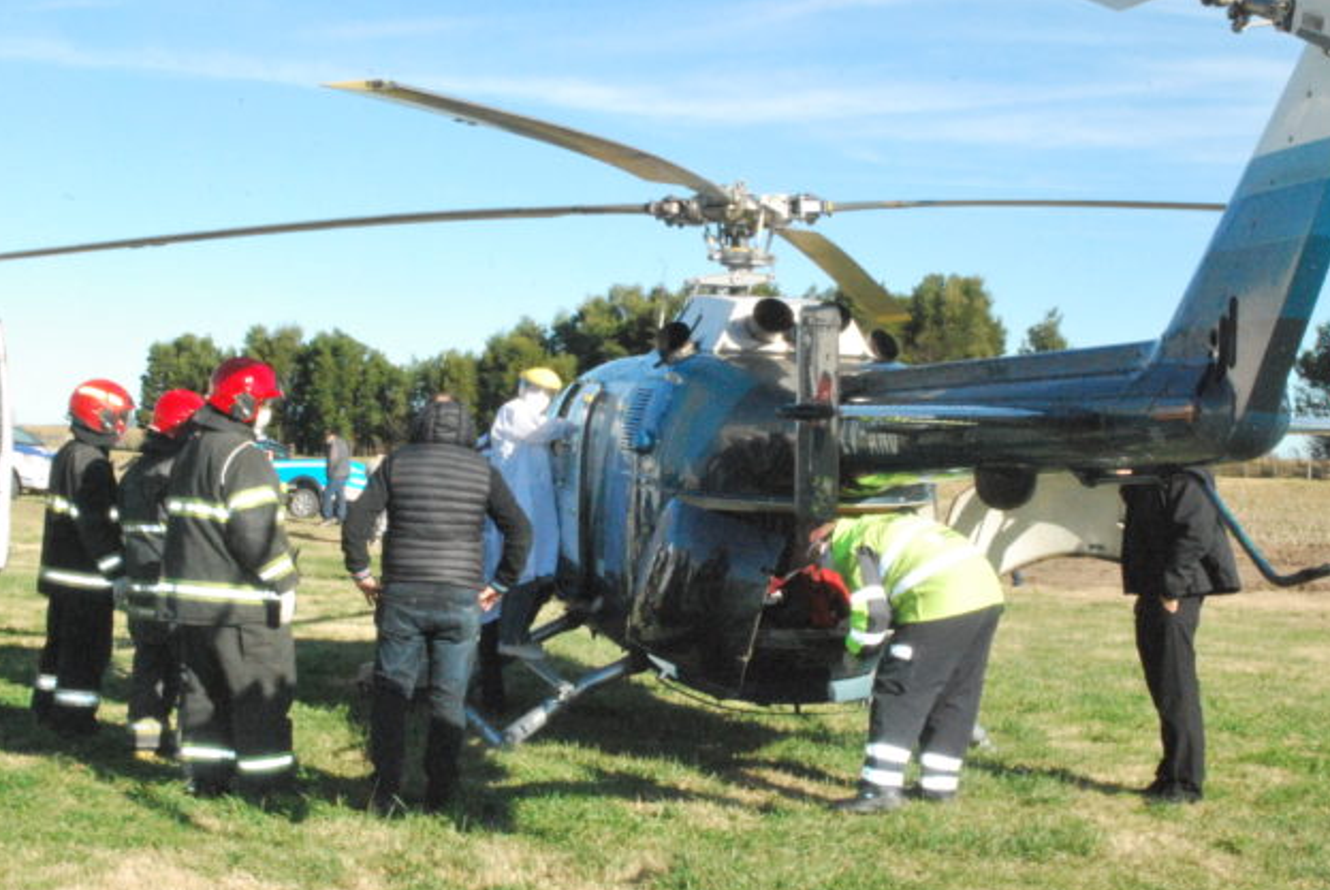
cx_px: 630
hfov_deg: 35.0
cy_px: 408
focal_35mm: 57
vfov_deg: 23.8
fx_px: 2108
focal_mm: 34
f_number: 32
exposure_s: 1/200
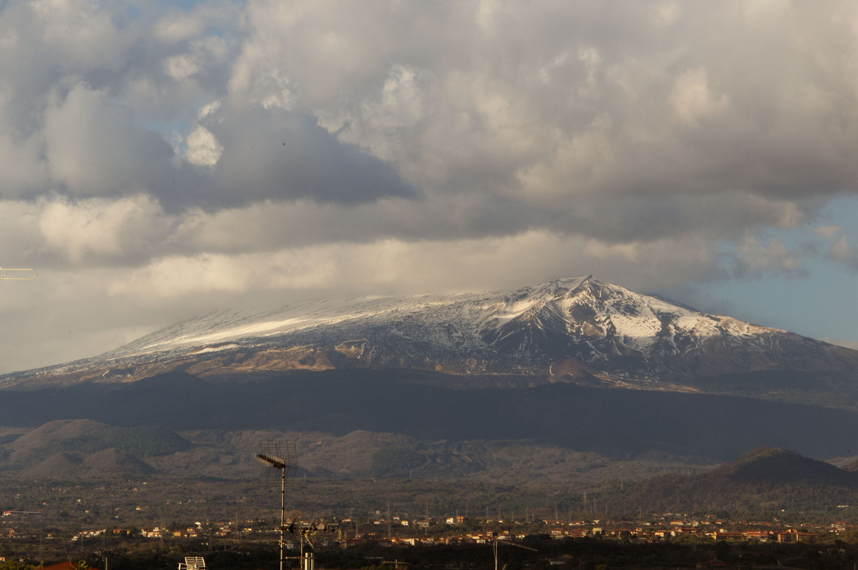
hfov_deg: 13.1
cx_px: 429
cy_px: 285
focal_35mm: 158
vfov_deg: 8.7
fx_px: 3749
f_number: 36
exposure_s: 1/13
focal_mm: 105
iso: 100
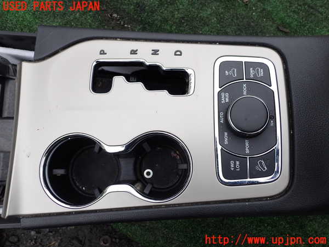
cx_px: 164
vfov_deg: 46.8
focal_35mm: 30
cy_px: 124
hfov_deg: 60.0
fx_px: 285
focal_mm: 5.4
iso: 100
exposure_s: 1/125
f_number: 3.2
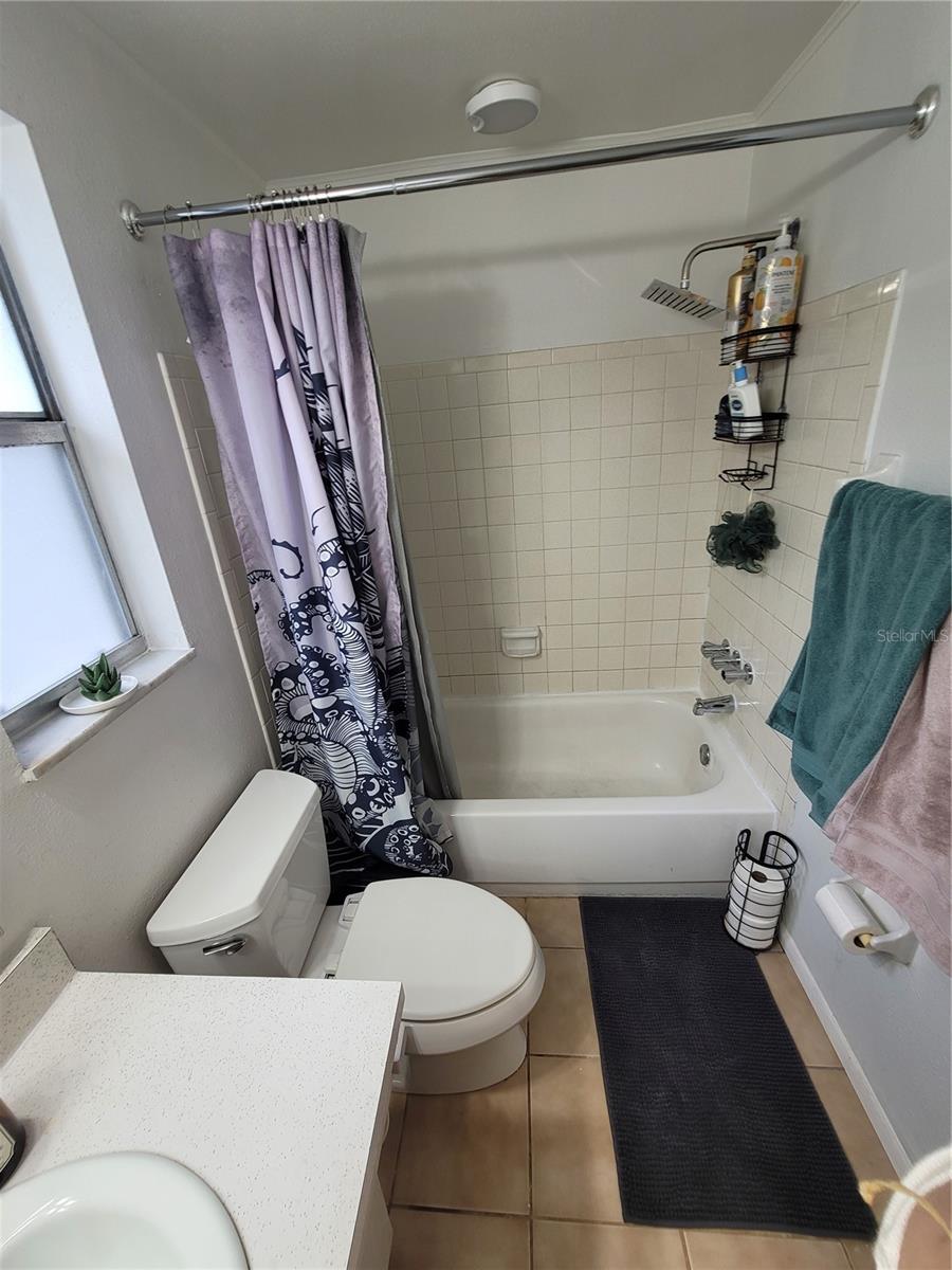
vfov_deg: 106.2
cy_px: 635
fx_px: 477
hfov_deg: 89.9
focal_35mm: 13
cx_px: 476
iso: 80
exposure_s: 1/60
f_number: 2.2
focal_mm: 2.2
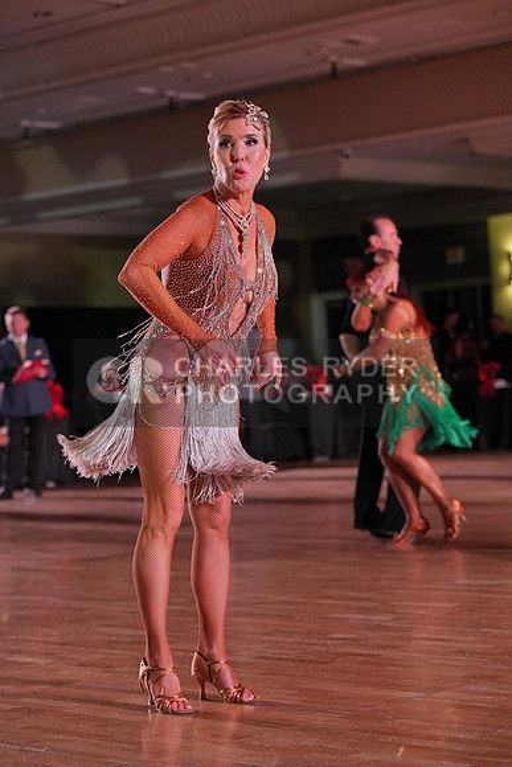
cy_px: 384
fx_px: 1876
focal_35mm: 88
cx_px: 256
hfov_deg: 15.5
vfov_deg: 23.1
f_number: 4
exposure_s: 1/500
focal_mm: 88
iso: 2000
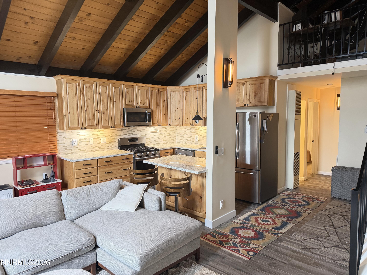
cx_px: 184
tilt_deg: -5.4
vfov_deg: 56.8
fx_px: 254
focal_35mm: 24
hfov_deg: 71.6
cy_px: 138
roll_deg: +0.2
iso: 320
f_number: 1.78
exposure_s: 1/60
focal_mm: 6.76
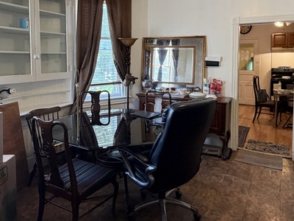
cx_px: 155
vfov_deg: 48.8
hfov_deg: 63.4
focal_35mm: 28
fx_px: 238
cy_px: 72
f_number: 2.2
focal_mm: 2.22
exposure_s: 1/60
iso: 250
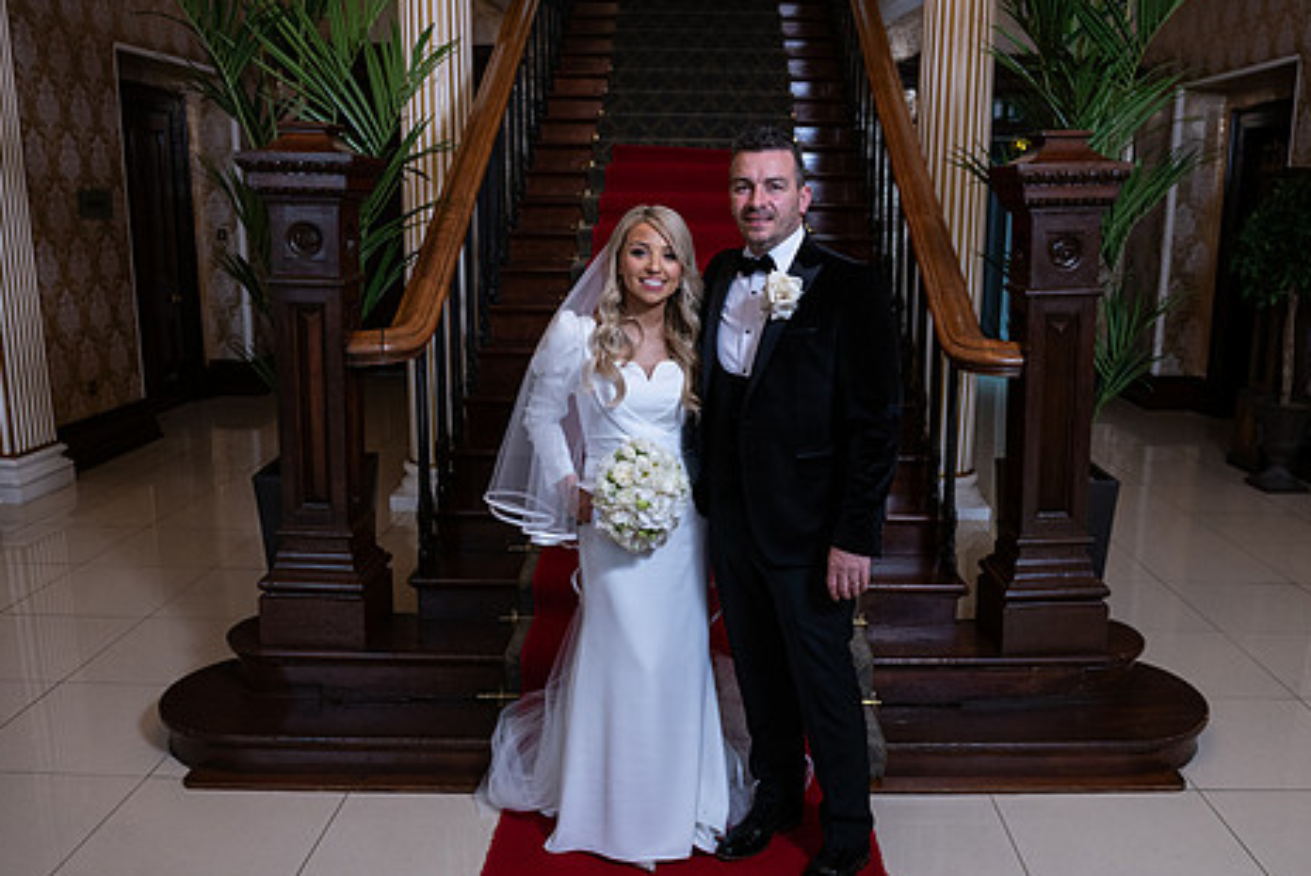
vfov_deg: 43.7
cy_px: 445
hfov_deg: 61.8
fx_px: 1093
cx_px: 712
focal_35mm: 30
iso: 500
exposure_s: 1/160
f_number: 3.5
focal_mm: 24
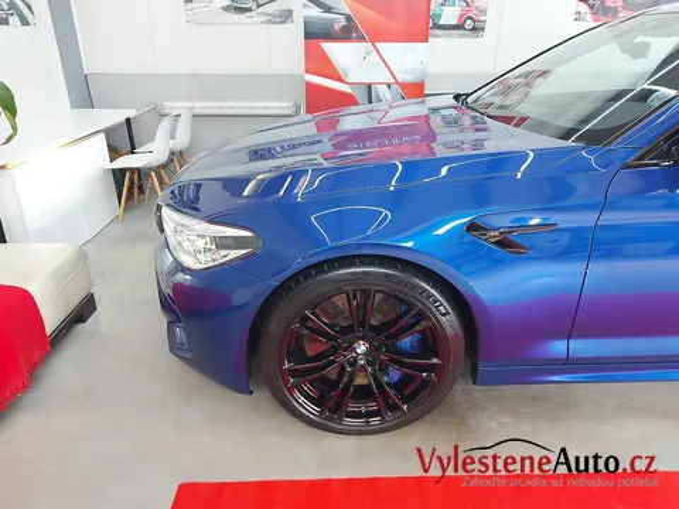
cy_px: 254
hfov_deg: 71.6
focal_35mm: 24
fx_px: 471
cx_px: 340
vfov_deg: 56.8
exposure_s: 1/50
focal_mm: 5.23
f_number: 1.8
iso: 100
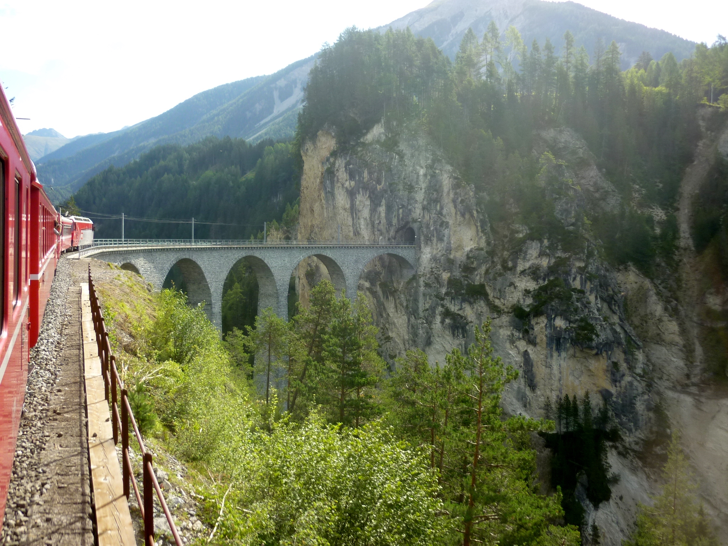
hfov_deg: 55.4
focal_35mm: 33
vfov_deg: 42.9
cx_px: 364
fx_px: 694
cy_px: 273
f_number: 2.8
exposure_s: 1/320
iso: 80
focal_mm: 5.5
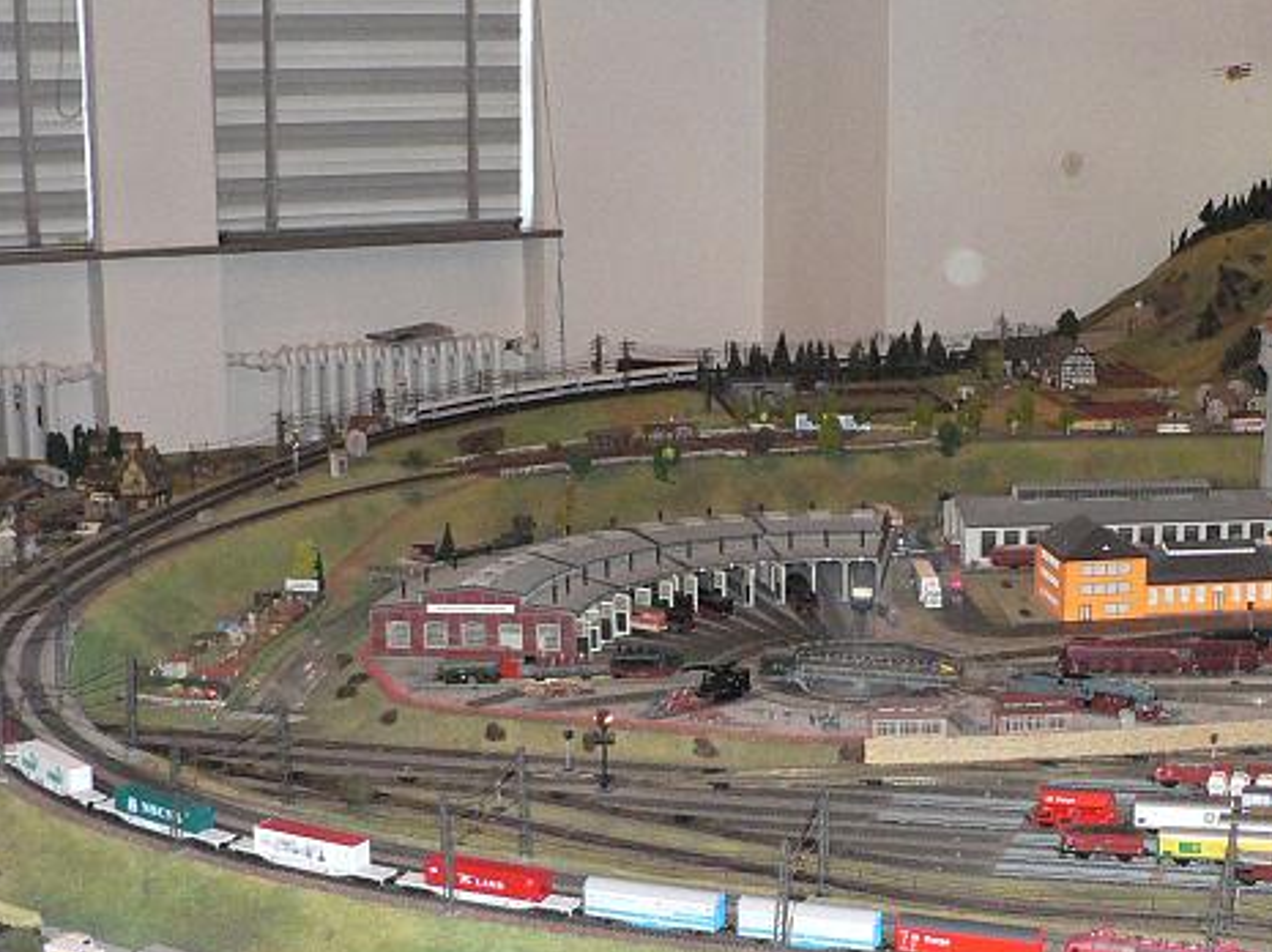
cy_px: 533
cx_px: 960
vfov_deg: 23.6
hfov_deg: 30.7
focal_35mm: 62
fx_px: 2276
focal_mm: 6
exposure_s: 1/60
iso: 400
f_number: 2.8
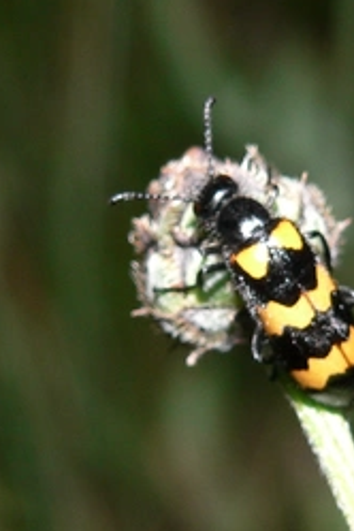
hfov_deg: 5.8
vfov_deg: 8.7
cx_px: 218
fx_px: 3510
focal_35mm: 238
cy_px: 296
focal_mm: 14.8
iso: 100
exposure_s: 1/60
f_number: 4
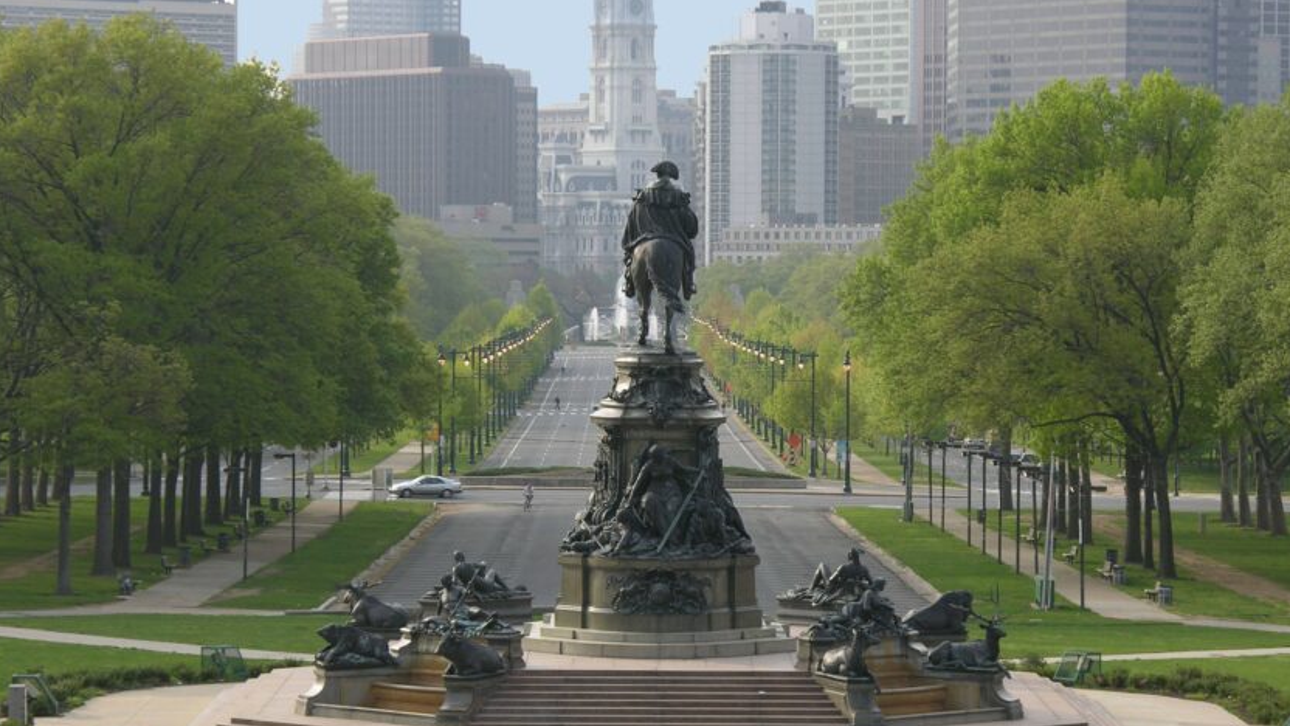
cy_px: 368
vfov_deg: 7.4
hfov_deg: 13.0
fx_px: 5644
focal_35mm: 165
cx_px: 661
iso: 50
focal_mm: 34.7
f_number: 4.3
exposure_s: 1/220
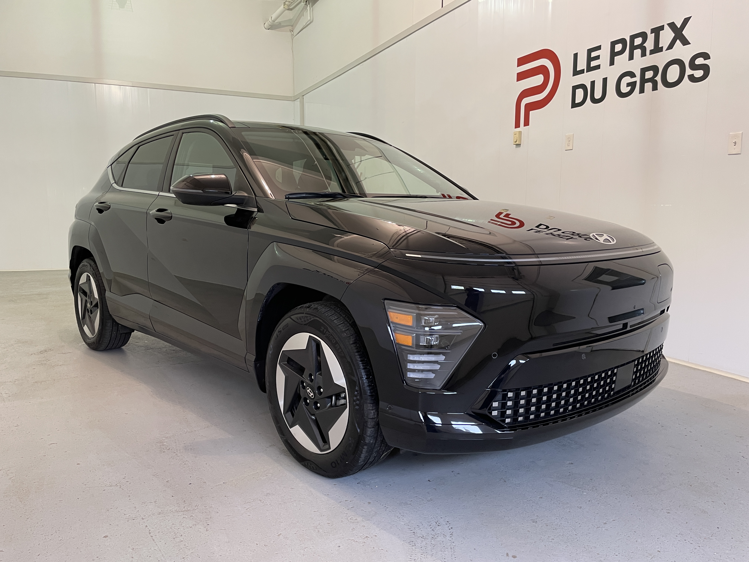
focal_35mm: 26
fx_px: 563
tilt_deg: -7.9
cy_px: 281
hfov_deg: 67.3
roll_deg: +0.3
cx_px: 374
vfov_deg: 53.1
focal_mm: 4.2
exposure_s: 1/60
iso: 100
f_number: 1.6
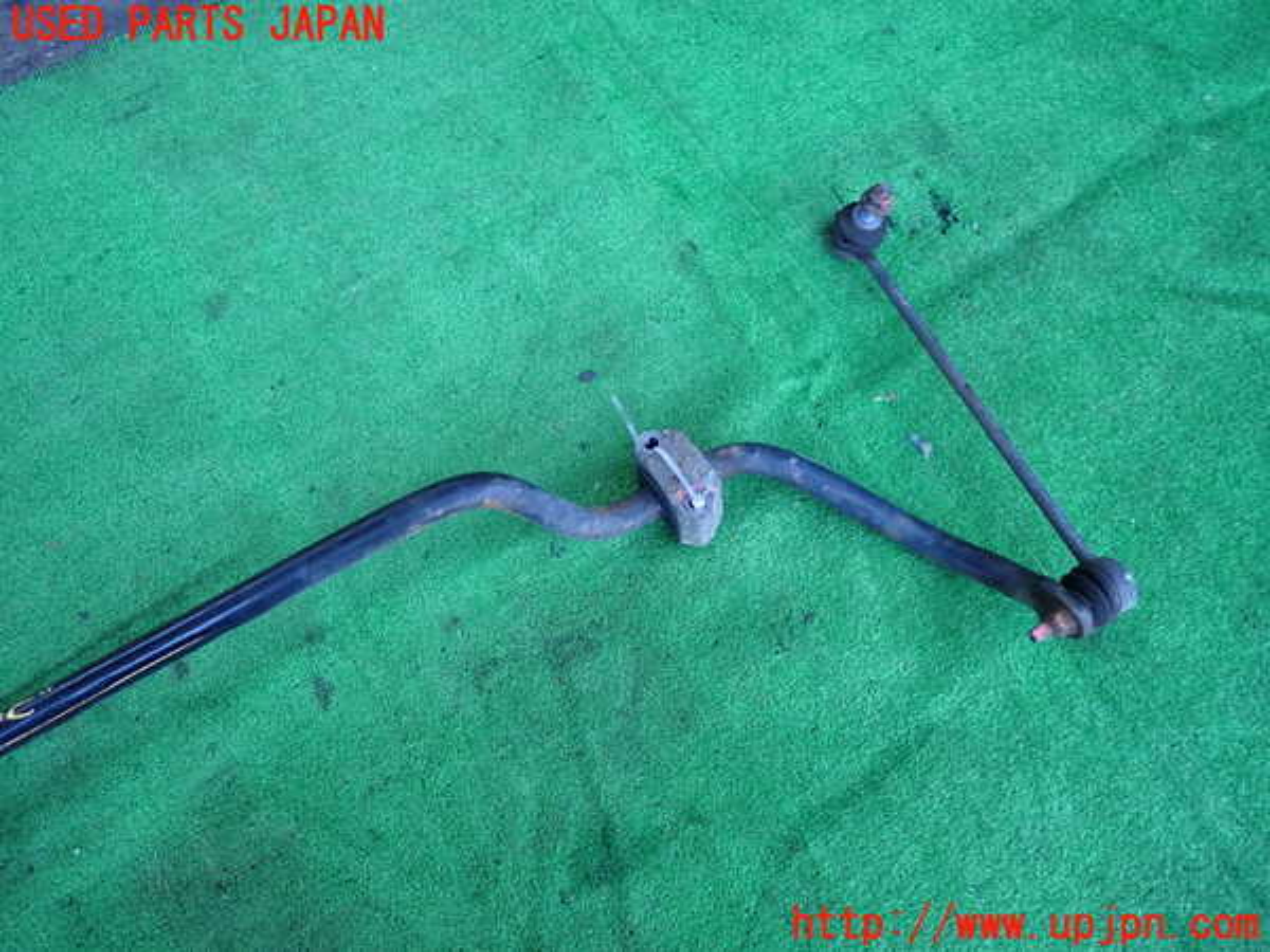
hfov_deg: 69.4
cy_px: 476
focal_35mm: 25
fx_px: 917
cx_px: 635
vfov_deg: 54.9
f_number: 2
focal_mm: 4.5
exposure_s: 1/125
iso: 160
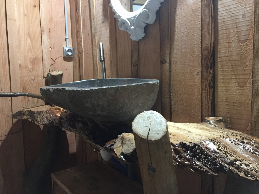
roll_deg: +1.4
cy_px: 97
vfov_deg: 48.2
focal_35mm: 29
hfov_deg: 61.7
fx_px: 217
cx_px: 130
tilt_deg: -4.7
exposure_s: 1/33
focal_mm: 4.15
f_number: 2.2
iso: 250
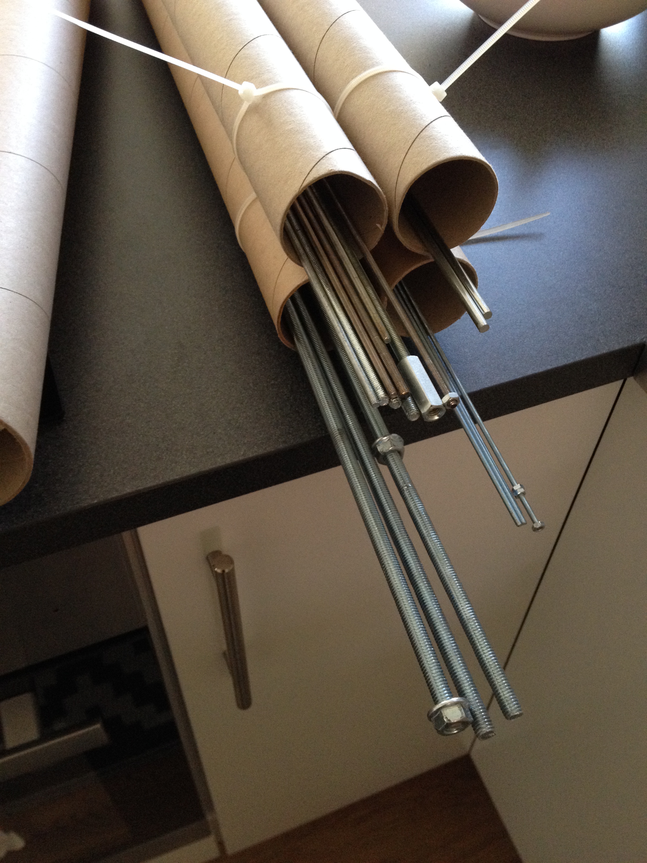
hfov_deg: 40.7
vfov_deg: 52.6
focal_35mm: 35
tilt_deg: -51.3
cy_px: 432
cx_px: 324
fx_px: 872
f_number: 2.4
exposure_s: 1/20
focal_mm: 4.28
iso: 200
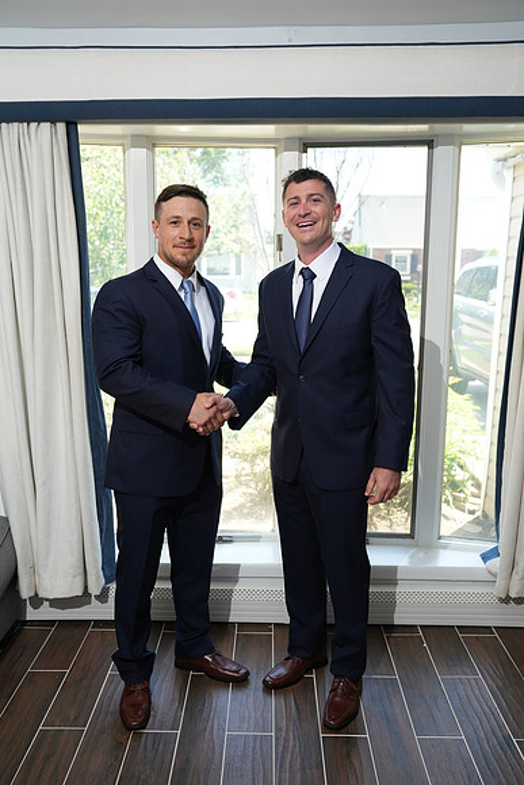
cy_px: 392
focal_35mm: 30
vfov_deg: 61.9
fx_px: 655
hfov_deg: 43.6
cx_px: 262
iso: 320
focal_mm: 30
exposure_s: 1/200
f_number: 4
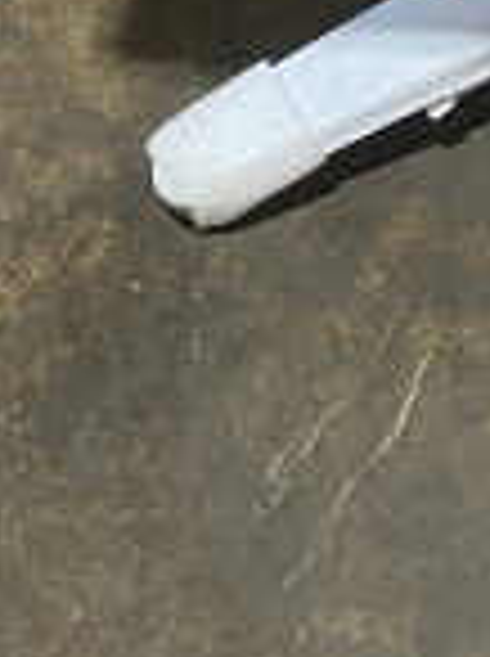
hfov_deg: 10.1
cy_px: -542
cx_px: 539
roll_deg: -1.8
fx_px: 2745
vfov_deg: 12.4
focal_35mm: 145
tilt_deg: -36.1
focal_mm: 4.25
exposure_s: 1/60
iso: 400
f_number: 1.8
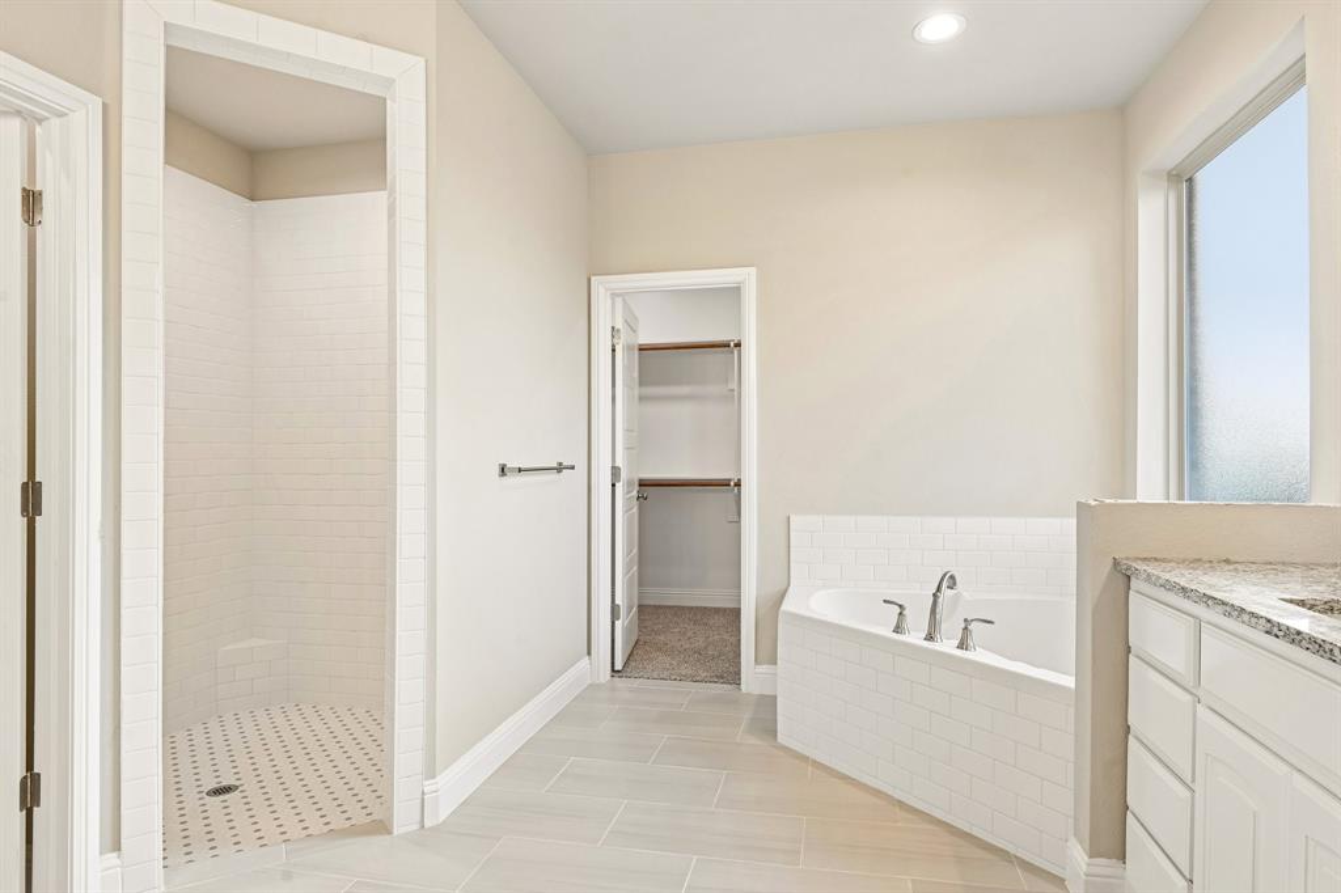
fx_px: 707
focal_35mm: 19
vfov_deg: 64.5
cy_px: 446
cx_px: 670
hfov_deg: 86.9
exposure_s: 1/50
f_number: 8
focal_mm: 19
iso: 400
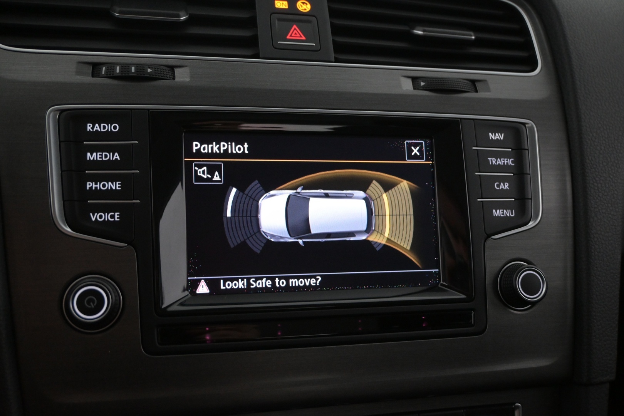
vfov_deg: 38.4
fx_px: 598
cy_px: 208
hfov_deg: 55.1
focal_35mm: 34
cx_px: 312
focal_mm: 23
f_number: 4.2
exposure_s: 1/60
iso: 2500
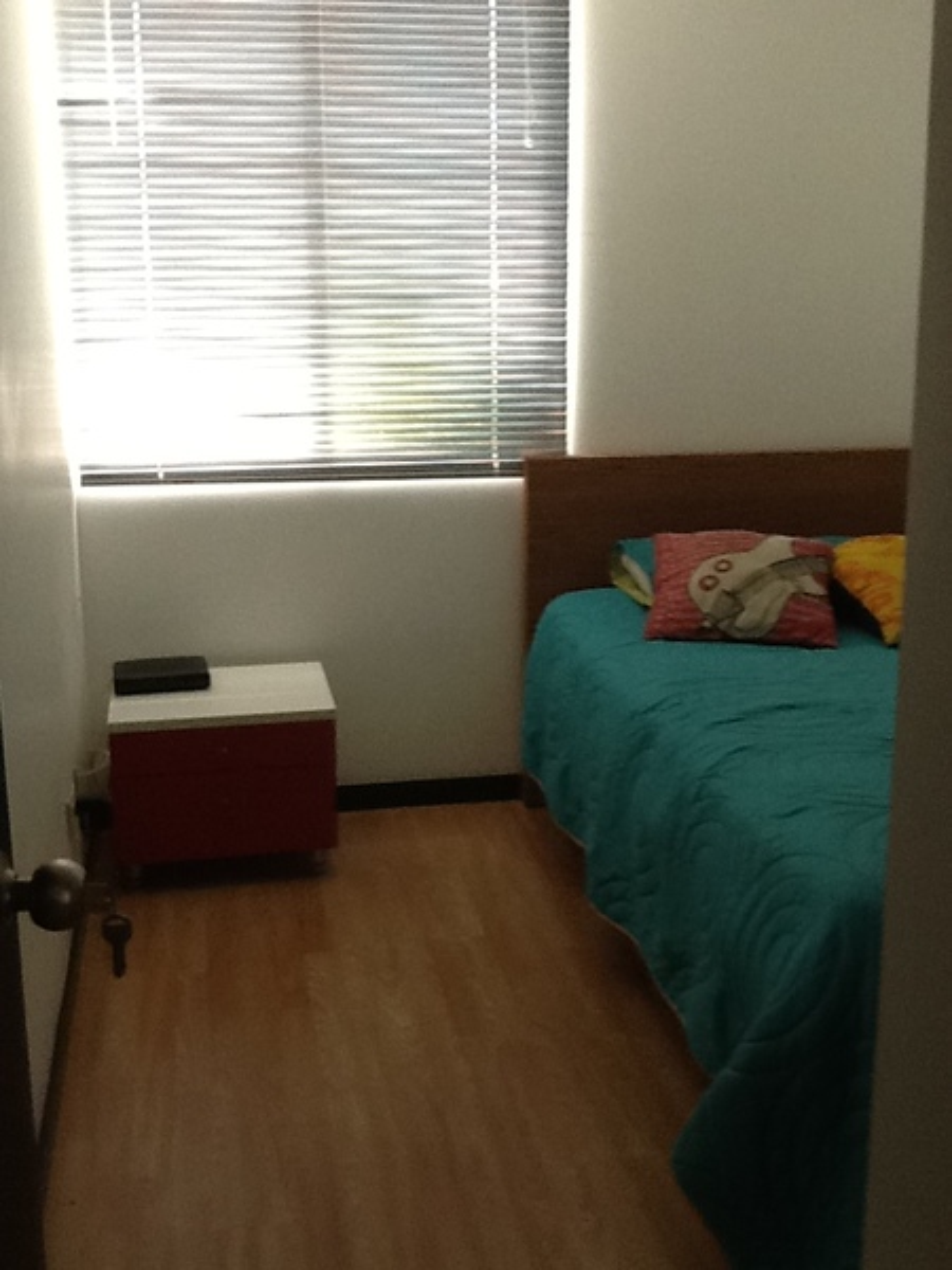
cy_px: 635
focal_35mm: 44
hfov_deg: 32.9
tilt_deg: -14.4
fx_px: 1613
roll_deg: +0.0
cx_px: 476
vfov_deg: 42.9
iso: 80
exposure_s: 1/30
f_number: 2.4
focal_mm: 2.03
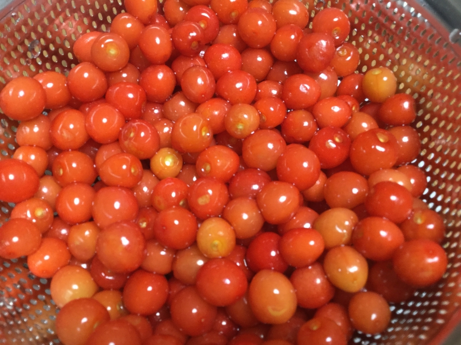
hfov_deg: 58.4
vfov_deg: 45.4
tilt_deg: -62.0
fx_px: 413
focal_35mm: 31
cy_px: 172
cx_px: 230
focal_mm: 3.3
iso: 64
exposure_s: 1/30
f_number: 2.4
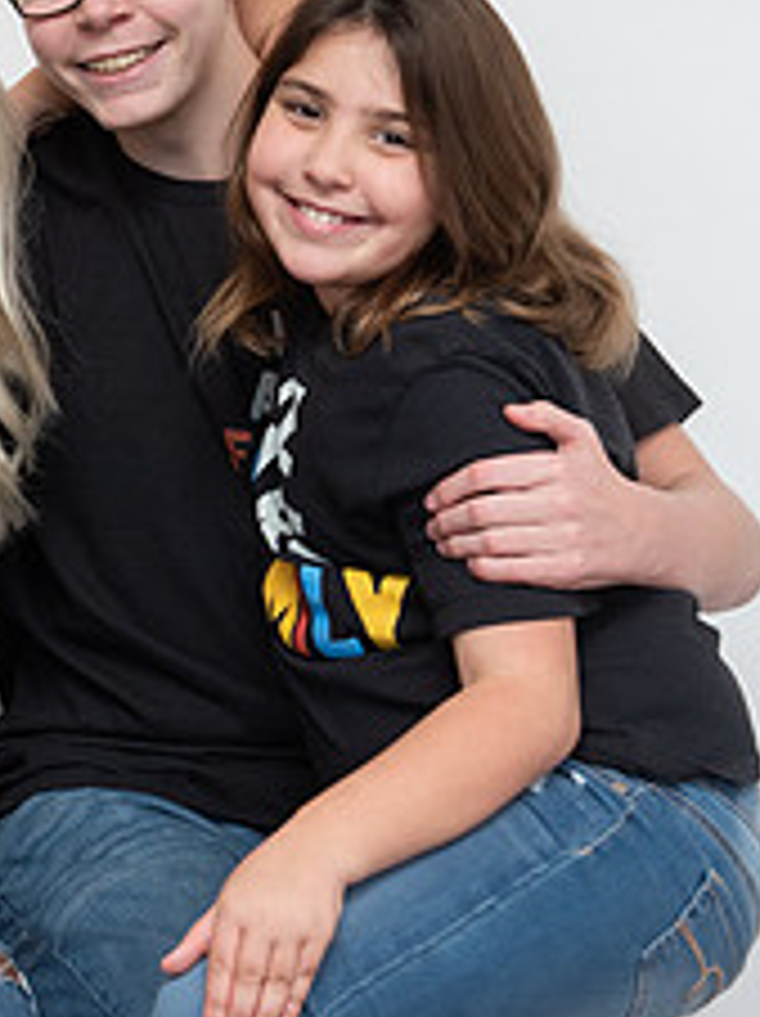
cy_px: 359
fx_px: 3959
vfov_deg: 14.6
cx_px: -82
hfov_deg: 10.8
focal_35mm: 135
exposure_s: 1/200
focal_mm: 50
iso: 640
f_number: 5
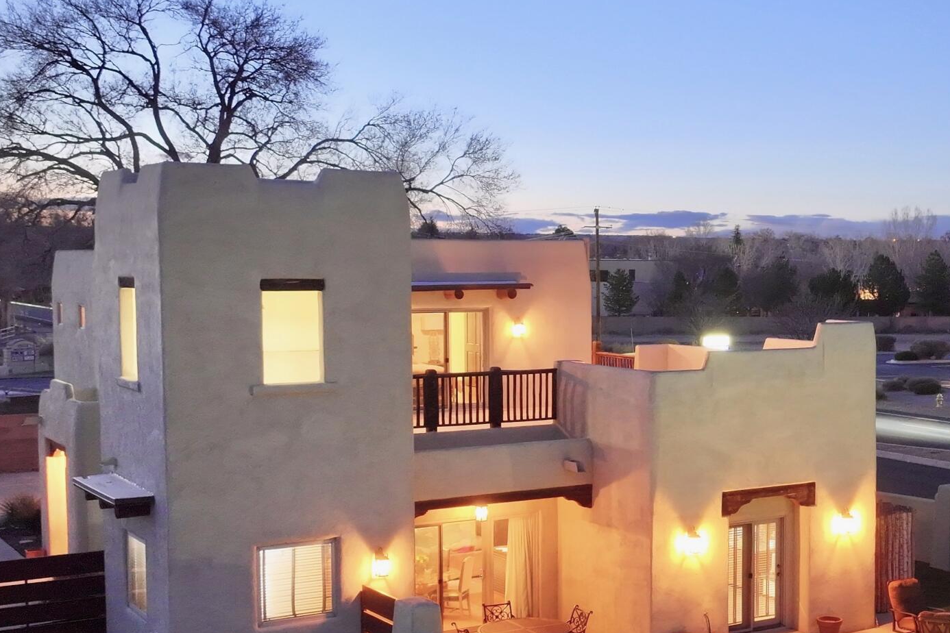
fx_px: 1425
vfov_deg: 25.0
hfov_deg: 36.0
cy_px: 402
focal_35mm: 54
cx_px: 715
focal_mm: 12.29
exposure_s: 1/4
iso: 1200
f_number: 2.8
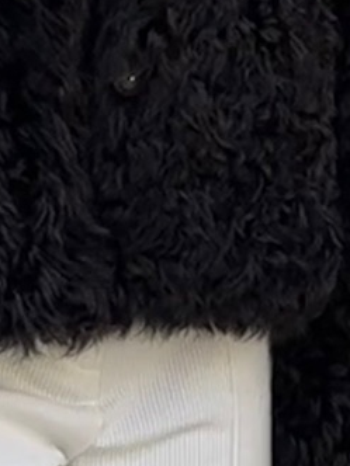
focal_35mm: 148
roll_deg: -0.4
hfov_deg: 9.8
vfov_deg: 13.0
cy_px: -109
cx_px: -145
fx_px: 1995
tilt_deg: -0.2
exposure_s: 1/1151
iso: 80
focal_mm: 6.76
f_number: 1.78
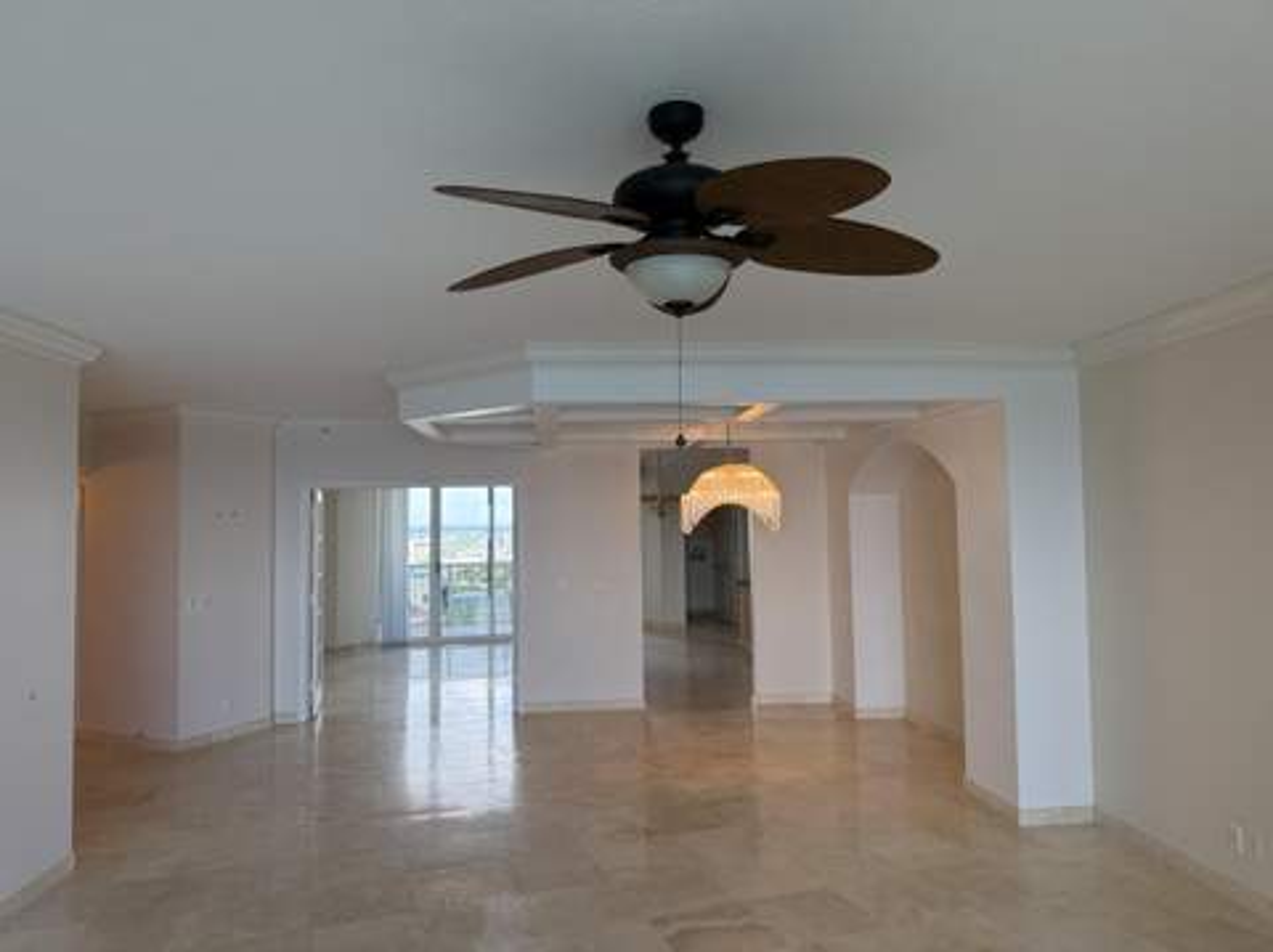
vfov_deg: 56.7
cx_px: 636
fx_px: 882
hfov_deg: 71.7
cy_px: 476
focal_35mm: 24
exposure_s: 1/230
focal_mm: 6.76
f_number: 1.78
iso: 160
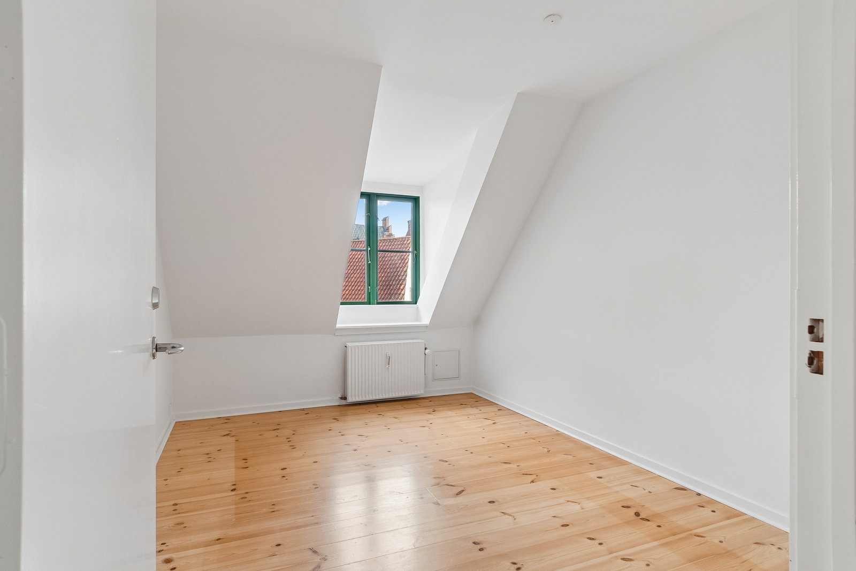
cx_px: 428
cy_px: 286
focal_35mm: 18
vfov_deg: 67.4
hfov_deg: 90.0
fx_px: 428
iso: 400
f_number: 10
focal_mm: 12
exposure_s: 1/40
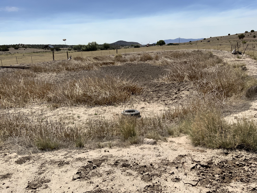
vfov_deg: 48.2
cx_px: 128
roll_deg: +3.3
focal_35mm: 29
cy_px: 96
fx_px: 215
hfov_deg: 61.7
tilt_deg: -11.1
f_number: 1.8
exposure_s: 1/3322
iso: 20
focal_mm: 3
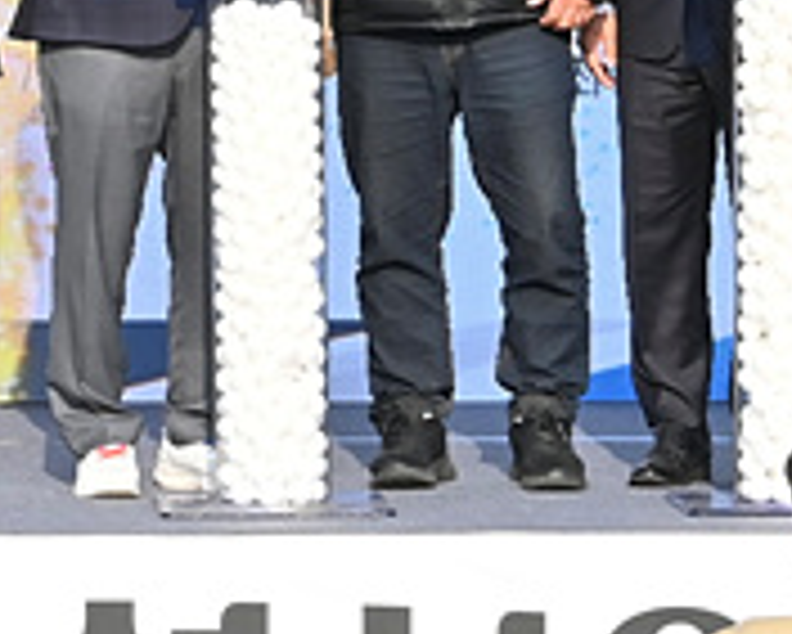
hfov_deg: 8.1
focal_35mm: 239
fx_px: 5605
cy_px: -151
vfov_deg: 6.4
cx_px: 58
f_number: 22
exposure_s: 1/161
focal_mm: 70
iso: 800
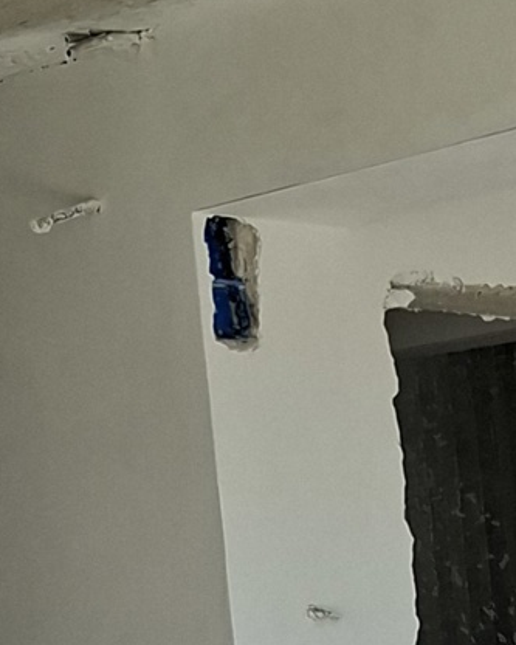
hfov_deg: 10.9
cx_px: 683
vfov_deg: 12.9
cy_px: 1070
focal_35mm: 138
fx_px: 2633
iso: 50
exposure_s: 1/568
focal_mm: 5.54
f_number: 1.8
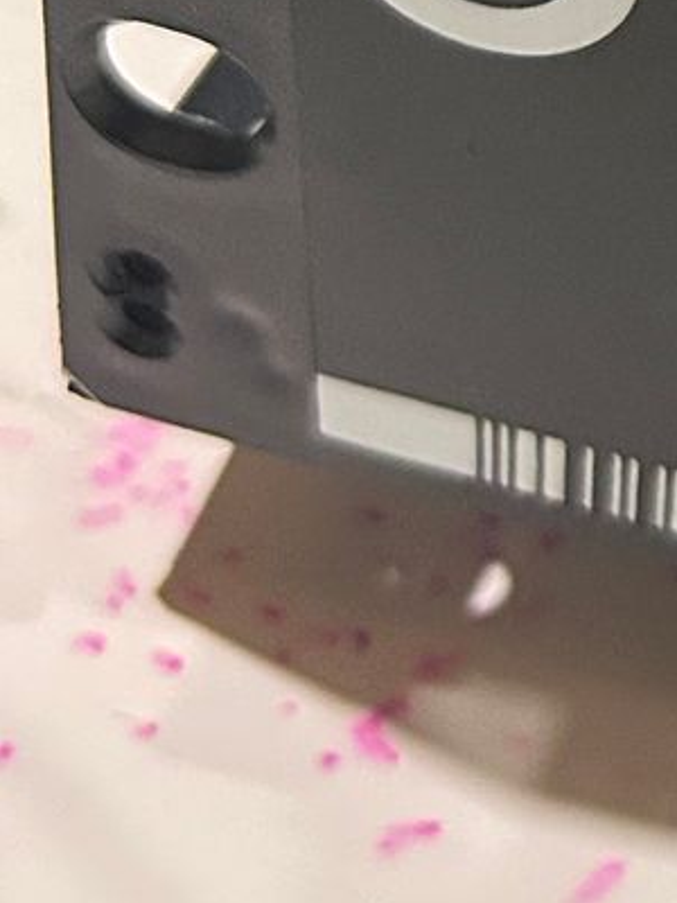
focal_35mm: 111
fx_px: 2894
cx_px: 1442
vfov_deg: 16.7
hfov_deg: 11.7
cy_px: -272
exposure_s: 1/31
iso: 640
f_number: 1.5
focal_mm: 5.7
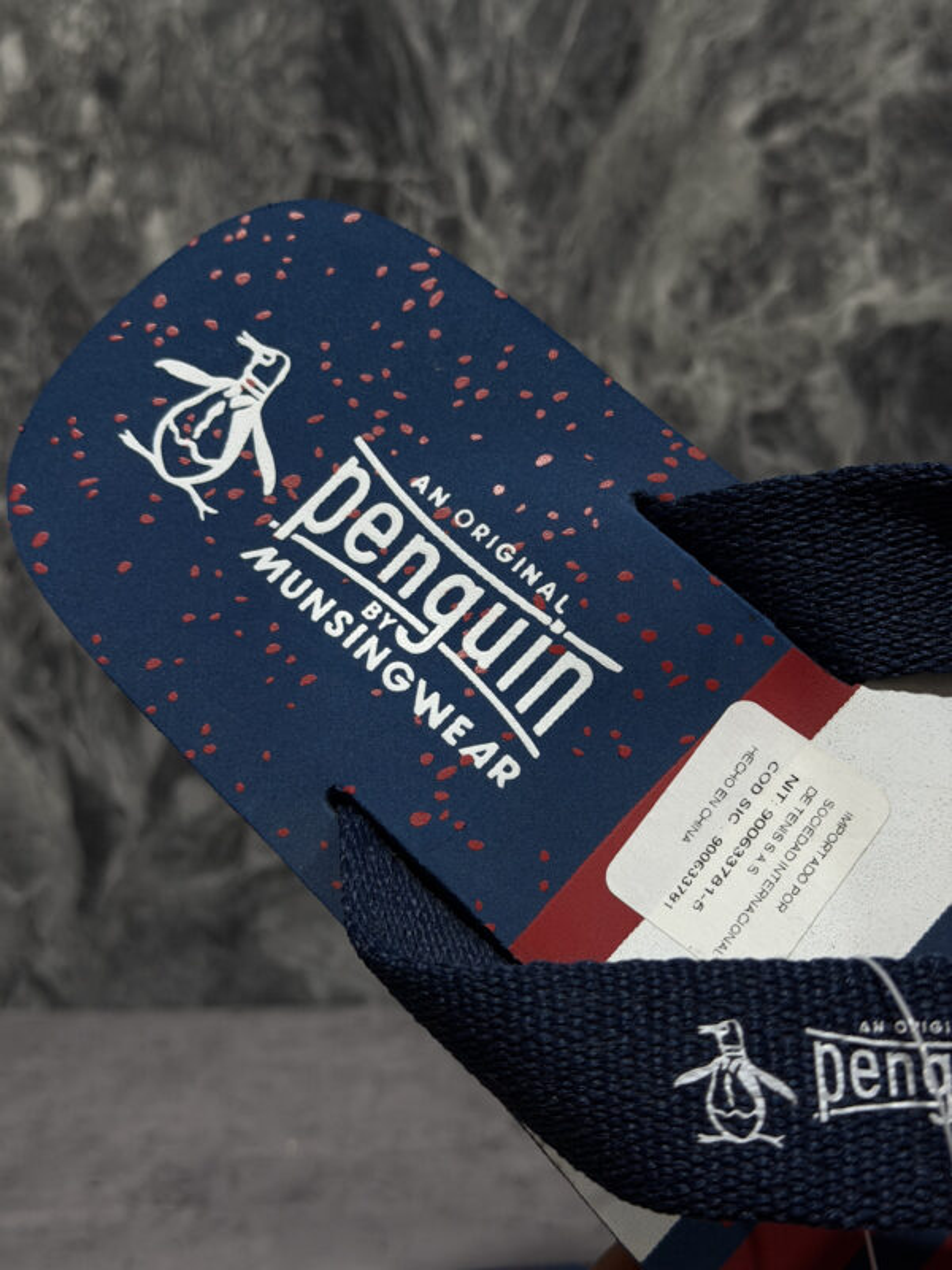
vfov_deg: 39.7
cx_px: 476
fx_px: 1760
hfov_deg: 30.3
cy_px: 635
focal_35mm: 48
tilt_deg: -11.8
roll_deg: +0.8
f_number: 1.78
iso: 250
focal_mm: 6.76
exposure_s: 1/60
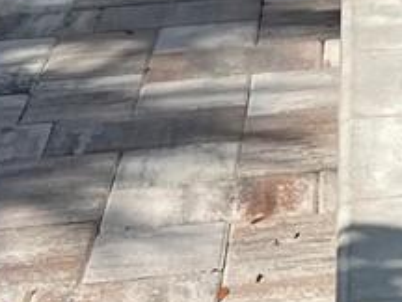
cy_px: -492
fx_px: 2148
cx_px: 808
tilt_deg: -3.6
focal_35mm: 185
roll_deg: -0.8
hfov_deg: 9.9
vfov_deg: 7.4
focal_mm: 5.1
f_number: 1.6
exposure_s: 1/6579
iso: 32
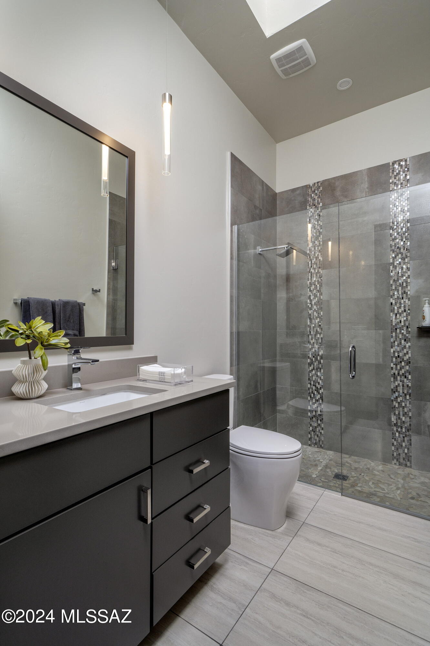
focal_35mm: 17
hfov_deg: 70.4
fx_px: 305
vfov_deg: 93.3
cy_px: 323
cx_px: 215
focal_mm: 17
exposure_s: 1/25
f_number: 10
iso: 200
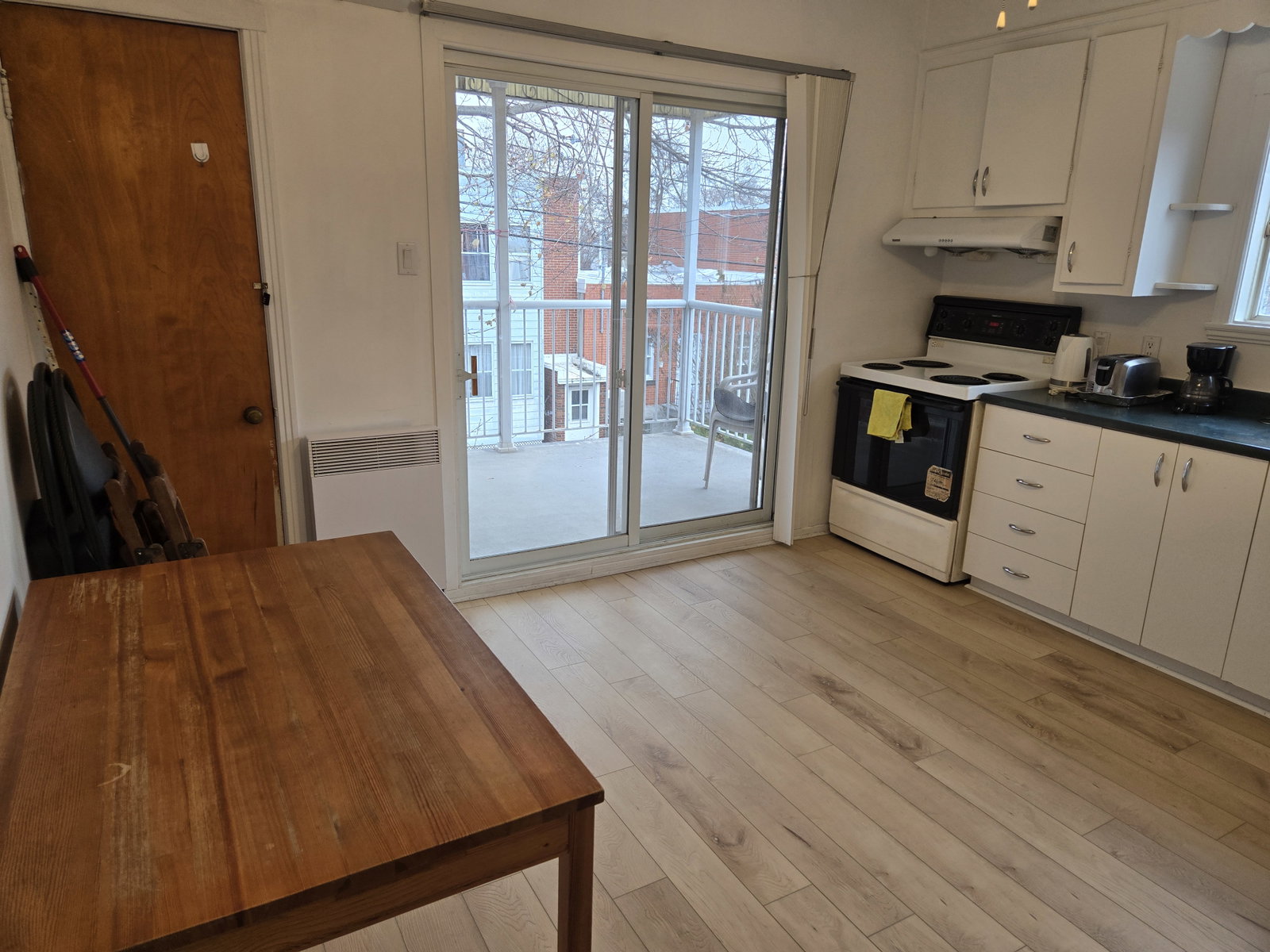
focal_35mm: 23
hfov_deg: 73.9
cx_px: 635
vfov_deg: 58.9
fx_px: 844
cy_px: 476
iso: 80
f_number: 1.8
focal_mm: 5.4
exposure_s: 1/120
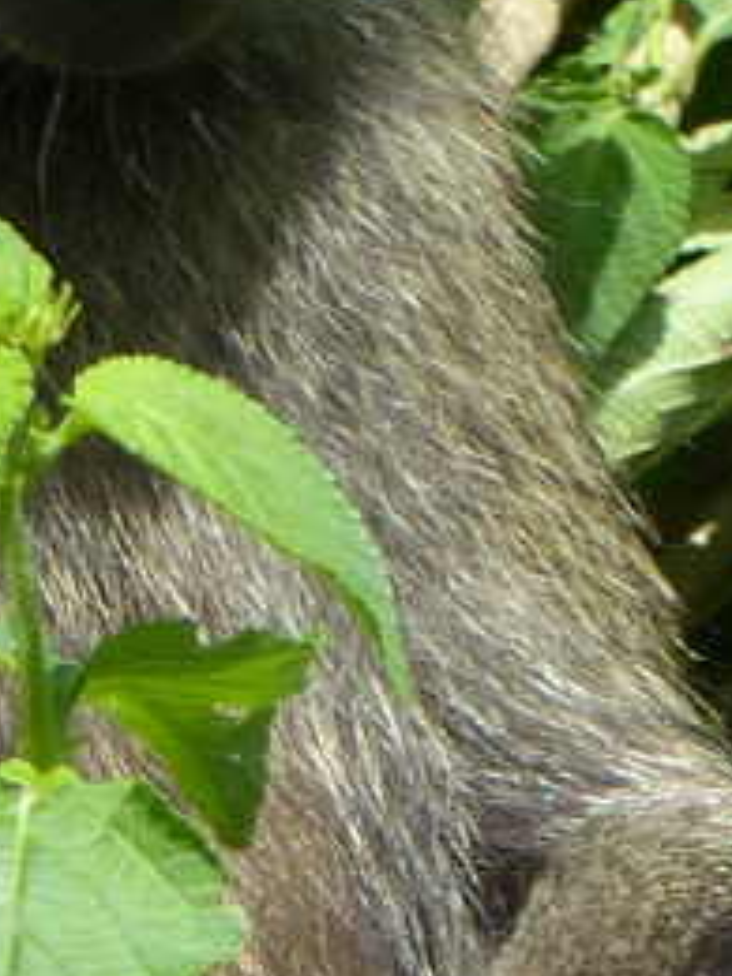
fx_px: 55065
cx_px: -34
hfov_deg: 0.8
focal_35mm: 1953
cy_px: 289
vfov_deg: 1.0
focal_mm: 91.5
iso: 100
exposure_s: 1/500
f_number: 4
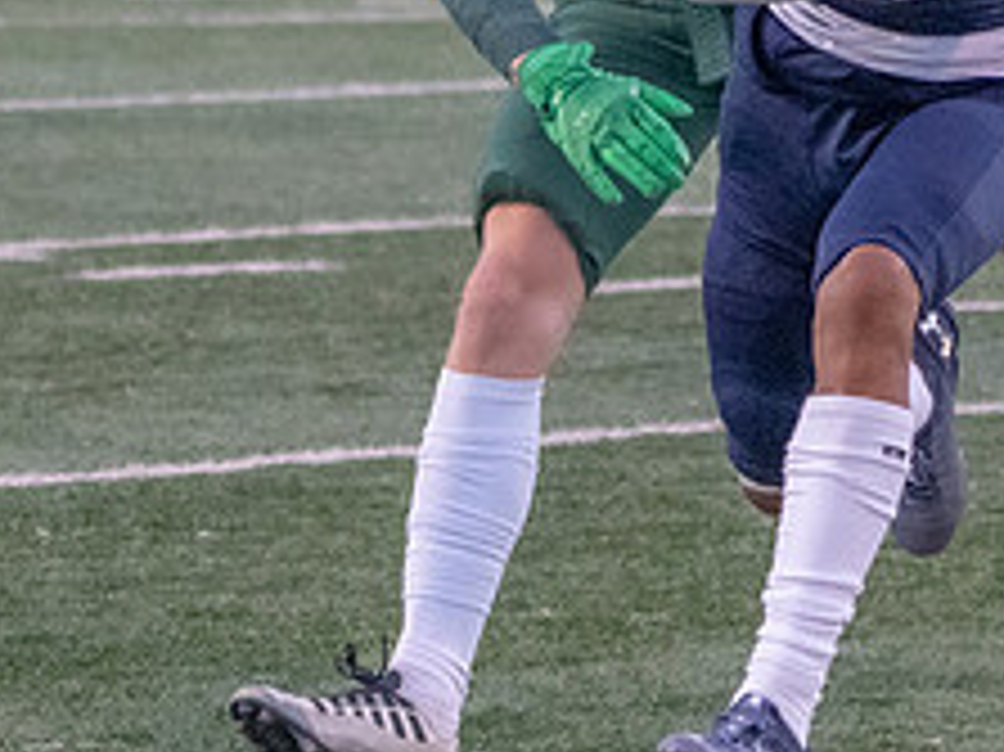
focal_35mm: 521
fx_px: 15103
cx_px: 753
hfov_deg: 3.8
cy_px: 20
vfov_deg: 2.9
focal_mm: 107
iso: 6400
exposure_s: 1/1000
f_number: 4.5
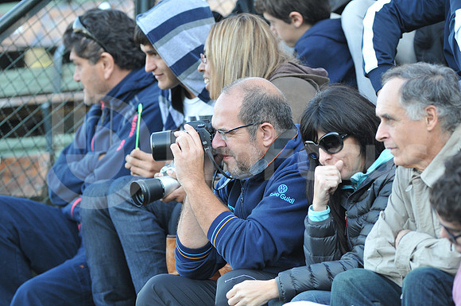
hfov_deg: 4.6
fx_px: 5754
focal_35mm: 450
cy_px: 153
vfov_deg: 3.0
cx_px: 230
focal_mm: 300
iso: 500
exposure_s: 1/320
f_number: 3.2
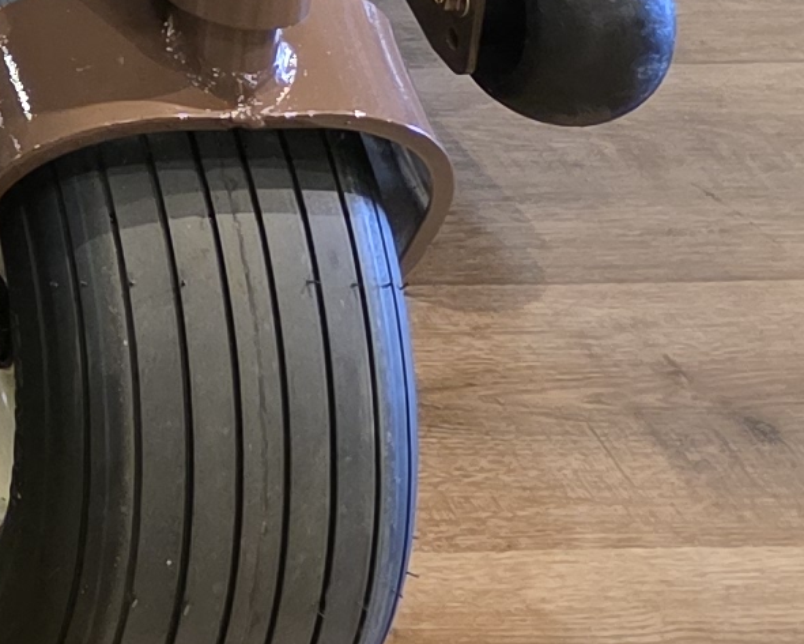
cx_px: -1218
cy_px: -1027
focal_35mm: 152
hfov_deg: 10.6
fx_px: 3617
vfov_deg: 8.9
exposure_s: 1/120
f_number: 1.7
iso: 640
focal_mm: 6.3
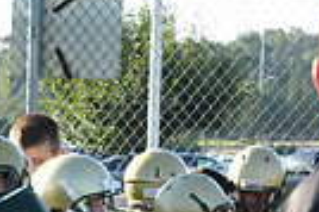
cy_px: 386
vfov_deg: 4.5
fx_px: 2690
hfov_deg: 6.8
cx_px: -26
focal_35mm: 304
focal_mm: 70
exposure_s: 1/100
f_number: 8
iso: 200
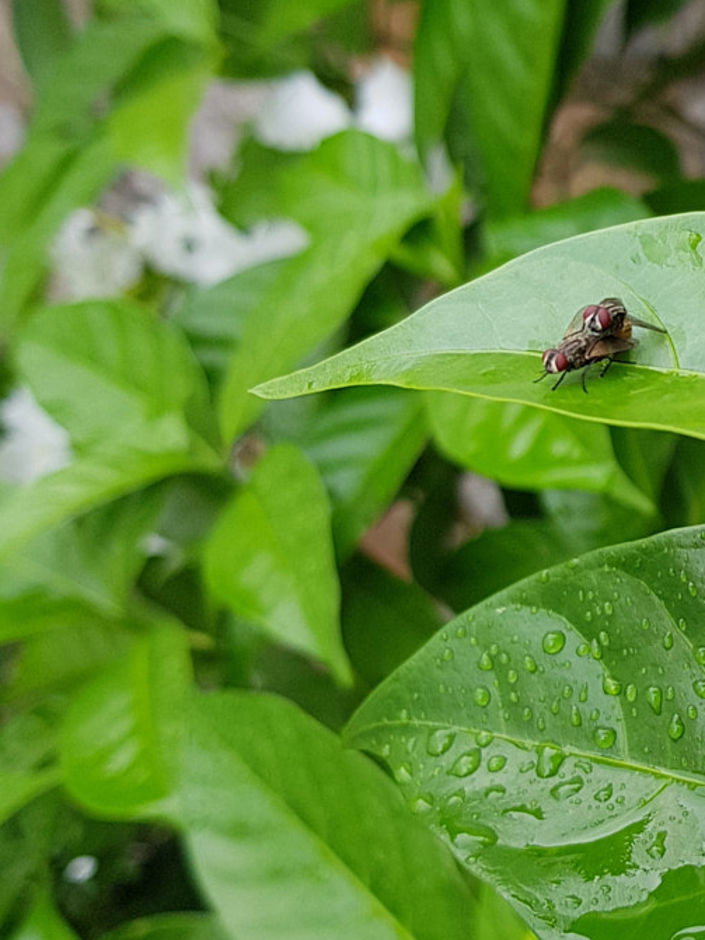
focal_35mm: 62
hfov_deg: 22.1
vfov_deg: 31.2
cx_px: 814
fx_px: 1684
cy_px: 472
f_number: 1.7
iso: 40
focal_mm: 4.2
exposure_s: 1/117
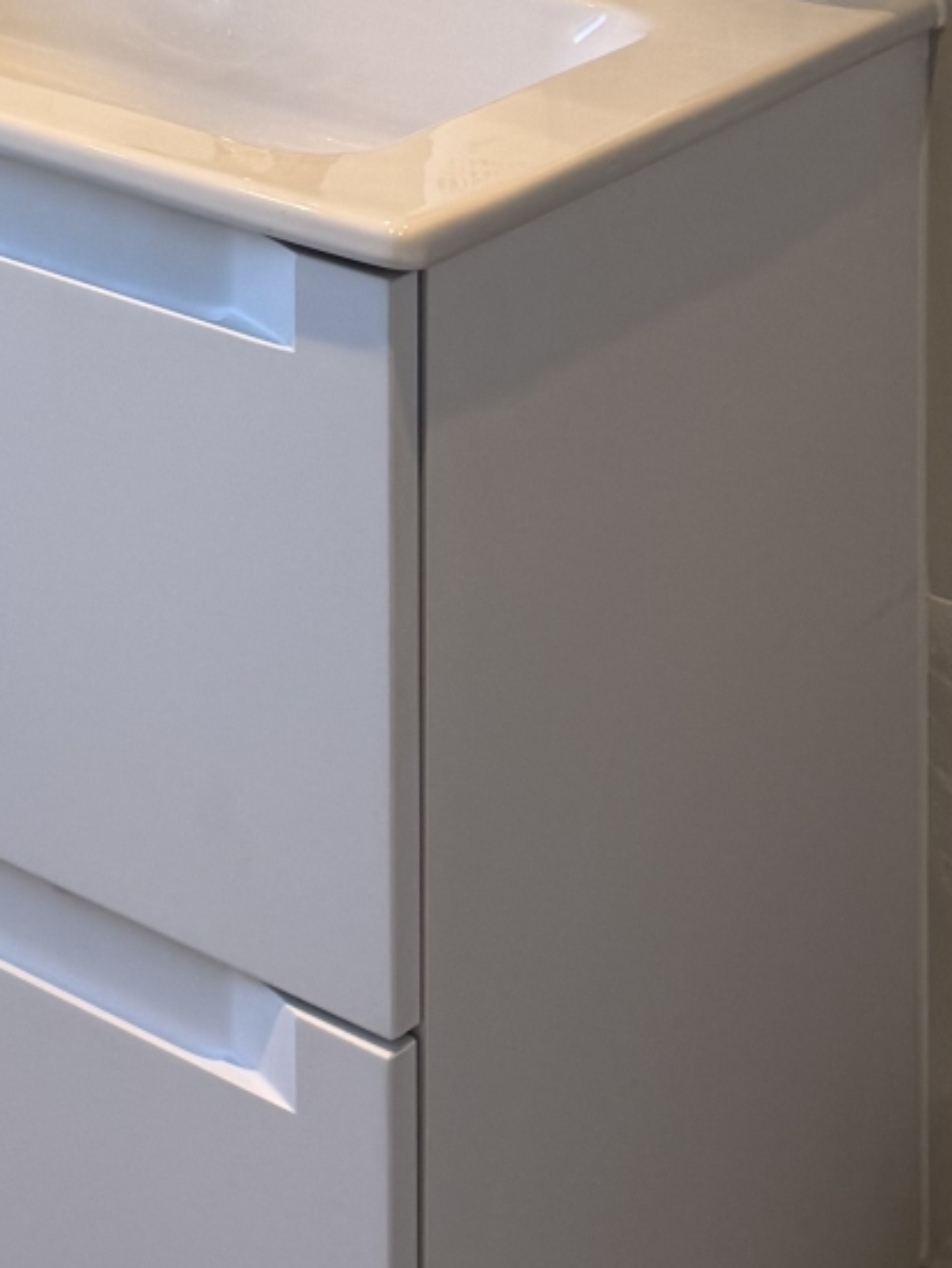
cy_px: -986
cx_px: -698
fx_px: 3408
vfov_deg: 17.3
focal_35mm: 93
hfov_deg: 14.3
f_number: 1.78
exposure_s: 1/100
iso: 50
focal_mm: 6.76
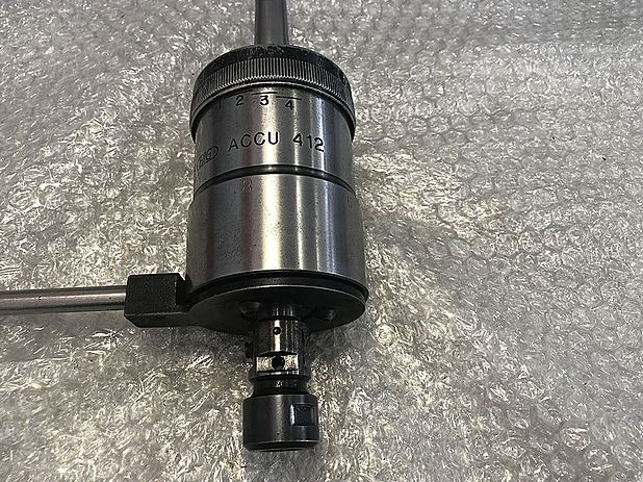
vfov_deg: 48.2
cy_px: 245
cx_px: 316
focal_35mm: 29
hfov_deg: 61.7
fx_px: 538
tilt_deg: -63.3
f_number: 1.8
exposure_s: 1/50
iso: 25
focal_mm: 3.99
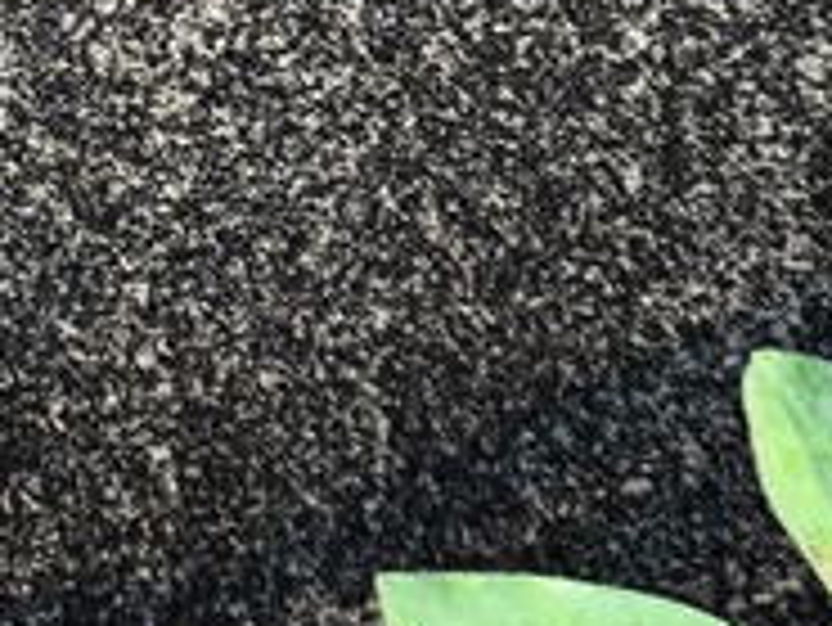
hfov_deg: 9.1
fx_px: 5195
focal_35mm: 216
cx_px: 65
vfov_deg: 6.7
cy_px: -554
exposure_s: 1/60
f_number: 1.7
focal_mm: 4.71
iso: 64
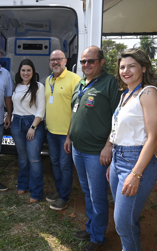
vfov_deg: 52.7
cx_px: 15
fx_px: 253
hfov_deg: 32.7
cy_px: 125
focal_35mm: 37
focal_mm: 24
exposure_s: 1/320
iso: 100
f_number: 6.3
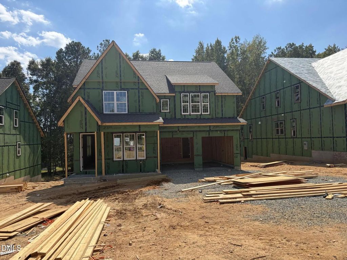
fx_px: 261
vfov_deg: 53.1
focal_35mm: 26
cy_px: 130
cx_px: 174
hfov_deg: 67.3
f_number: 1.6
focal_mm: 5.96
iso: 50
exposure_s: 1/3623
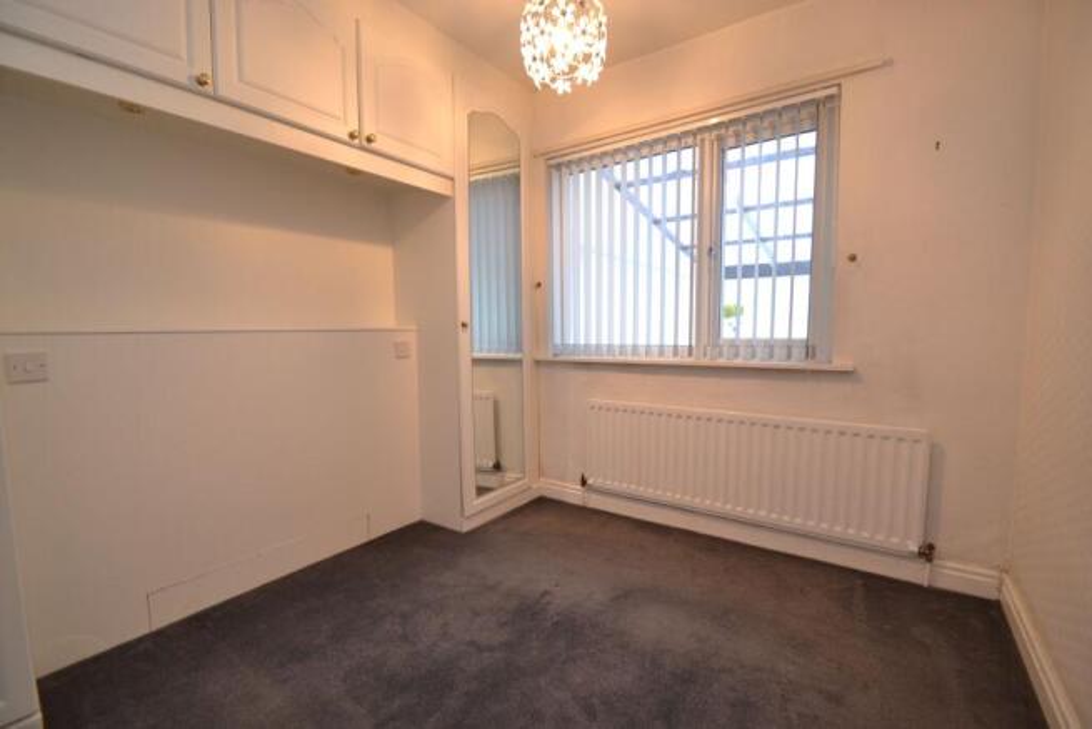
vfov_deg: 77.4
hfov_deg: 100.4
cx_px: 546
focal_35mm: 15
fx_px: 455
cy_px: 364
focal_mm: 10
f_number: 3.5
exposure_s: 1/60
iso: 640
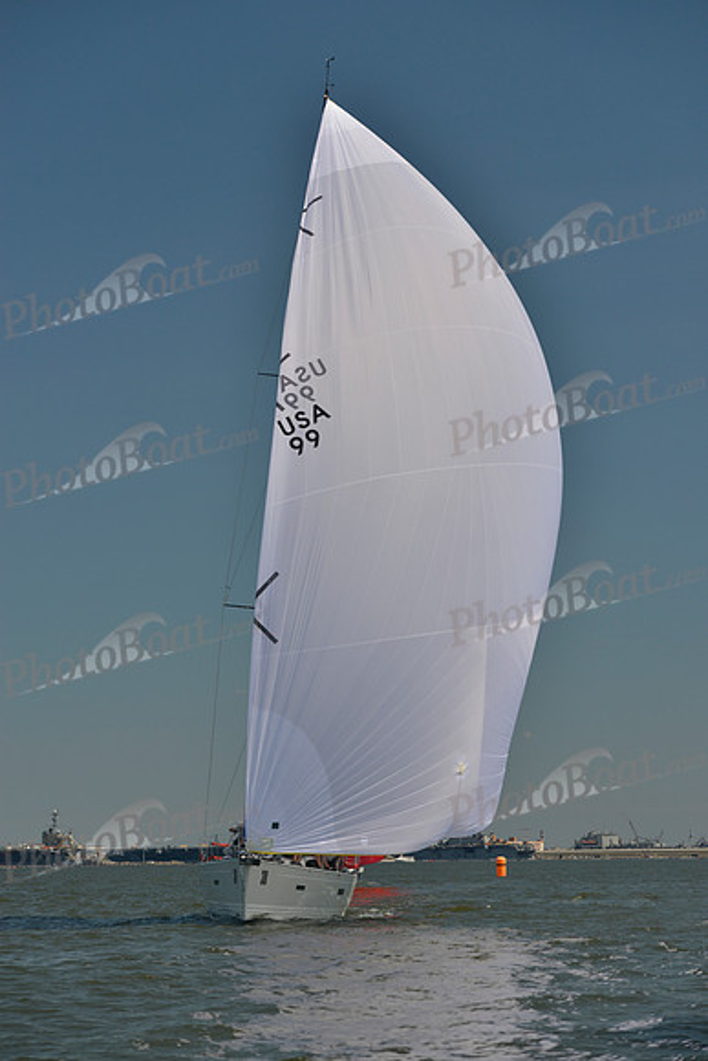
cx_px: 354
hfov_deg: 15.2
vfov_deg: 22.6
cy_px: 530
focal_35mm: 90
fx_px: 2653
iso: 200
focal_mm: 90
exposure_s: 1/1250
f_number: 6.3
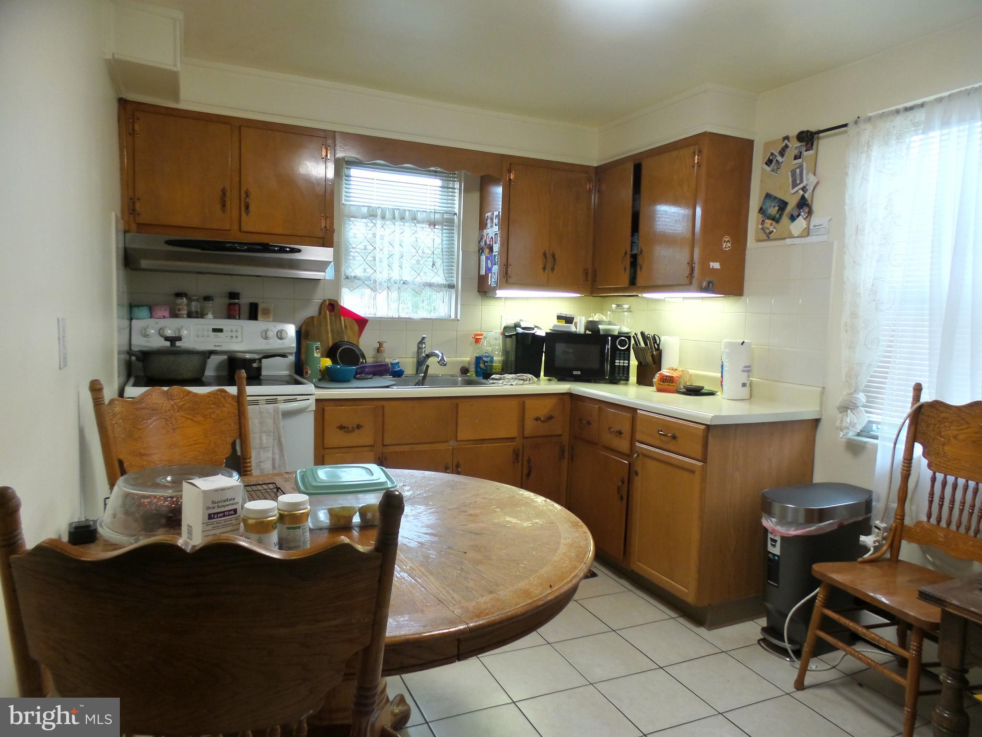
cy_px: 368
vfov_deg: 58.9
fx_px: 652
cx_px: 491
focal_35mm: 23
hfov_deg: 73.9
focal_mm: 4.1
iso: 100
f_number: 2.8
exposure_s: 1
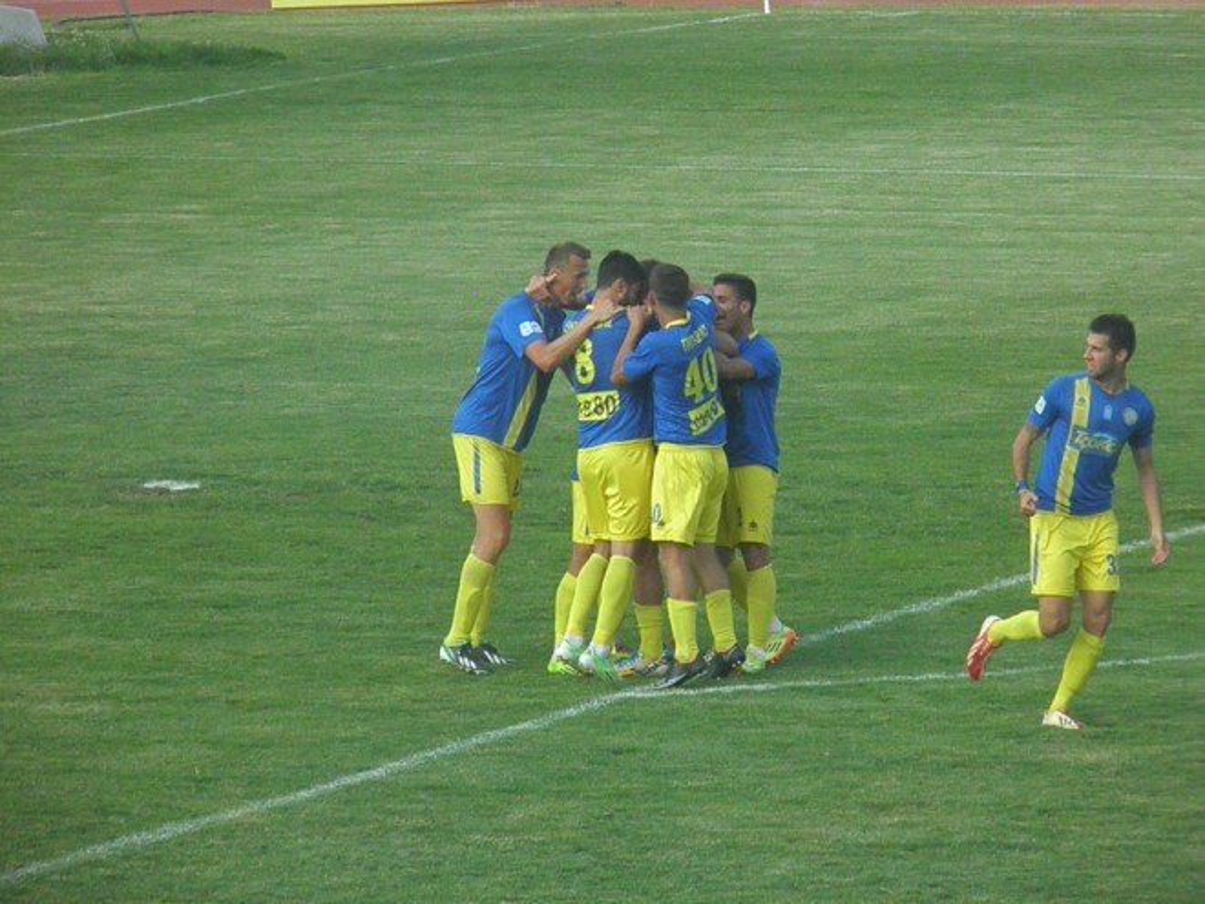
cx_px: 602
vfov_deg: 3.2
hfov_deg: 4.3
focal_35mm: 465
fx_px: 16187
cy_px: 452
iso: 500
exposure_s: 1/1000
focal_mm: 83.4
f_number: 5.8
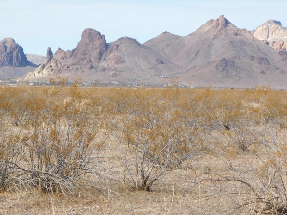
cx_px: 140
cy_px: 120
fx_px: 970
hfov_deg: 16.8
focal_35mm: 117
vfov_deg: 12.7
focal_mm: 16.1
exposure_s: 1/500
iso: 125
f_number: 4.5
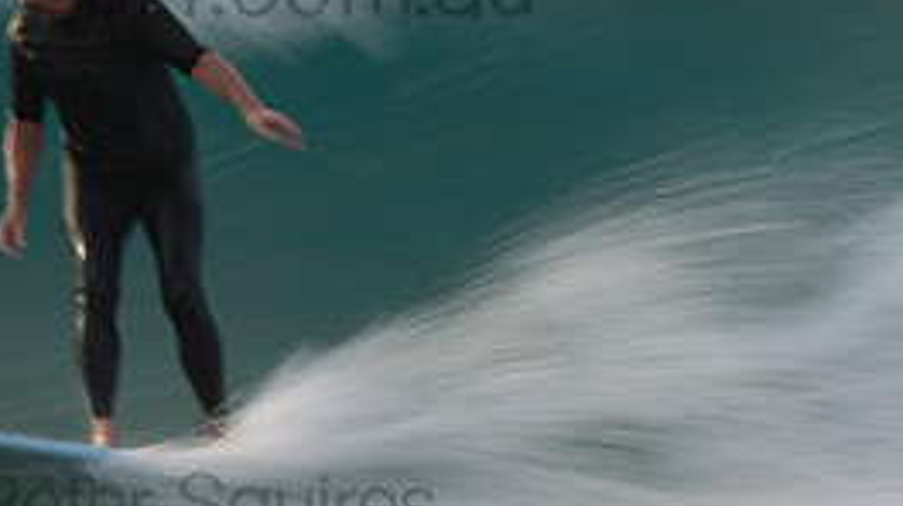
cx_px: 171
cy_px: -63
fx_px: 24810
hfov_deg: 2.1
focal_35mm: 1037
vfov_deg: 1.2
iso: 100
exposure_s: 1/15
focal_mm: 300
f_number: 20
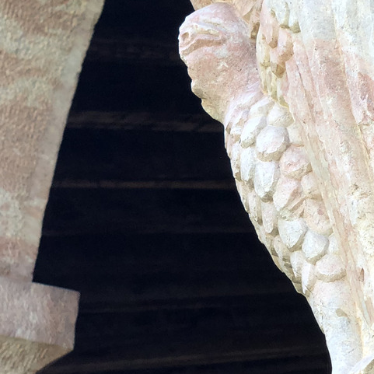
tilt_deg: +29.3
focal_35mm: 153
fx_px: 1870
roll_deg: +0.0
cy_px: 30
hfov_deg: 11.0
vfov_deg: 11.3
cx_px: 554
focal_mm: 6
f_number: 2.4
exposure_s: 1/120
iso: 16
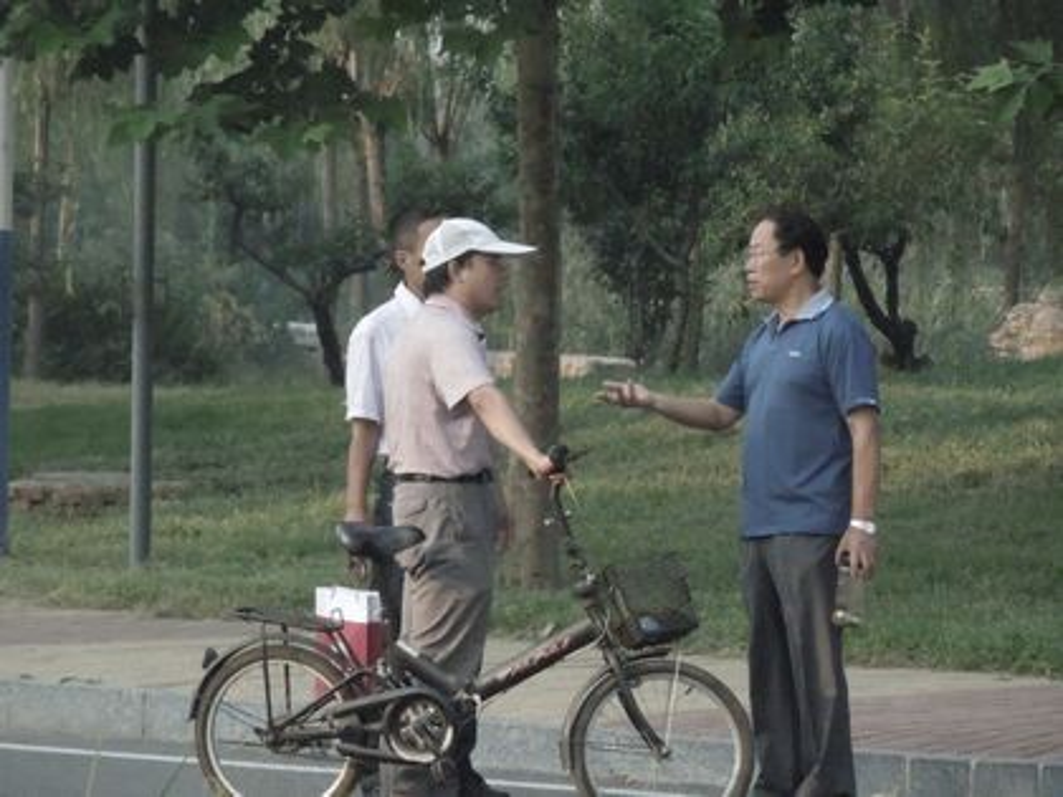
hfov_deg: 9.2
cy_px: 398
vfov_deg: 6.9
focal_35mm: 214
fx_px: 6572
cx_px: 532
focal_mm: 38.6
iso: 3200
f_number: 10.2
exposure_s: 1/1250
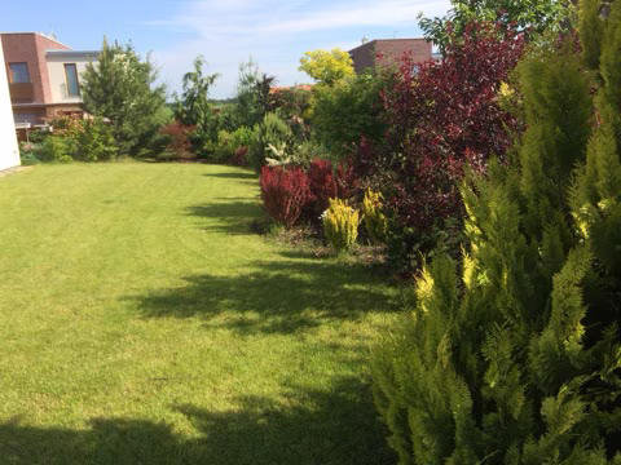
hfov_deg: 60.0
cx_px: 310
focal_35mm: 30
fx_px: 538
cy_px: 232
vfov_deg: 46.8
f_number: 2.2
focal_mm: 4.12
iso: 32
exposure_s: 1/1026
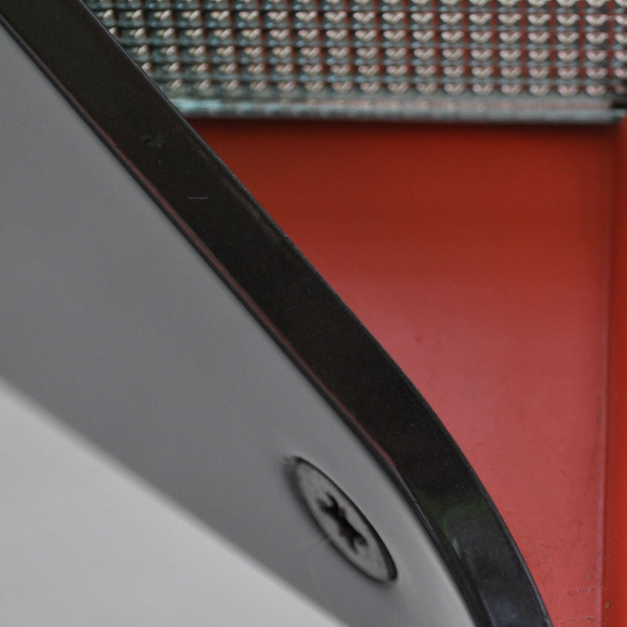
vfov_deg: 12.7
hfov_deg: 12.6
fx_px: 2807
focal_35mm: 137
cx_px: 662
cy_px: 369
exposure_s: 1/125
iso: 180
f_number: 5.6
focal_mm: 38
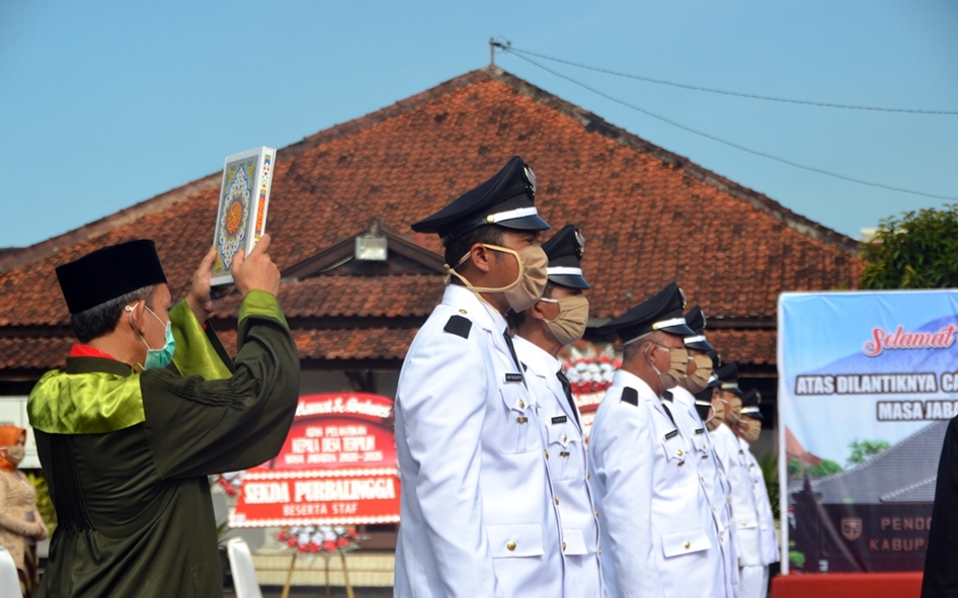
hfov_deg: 24.1
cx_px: 479
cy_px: 315
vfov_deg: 15.2
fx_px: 2245
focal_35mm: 86
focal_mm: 56
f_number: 5.6
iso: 400
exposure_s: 1/1250
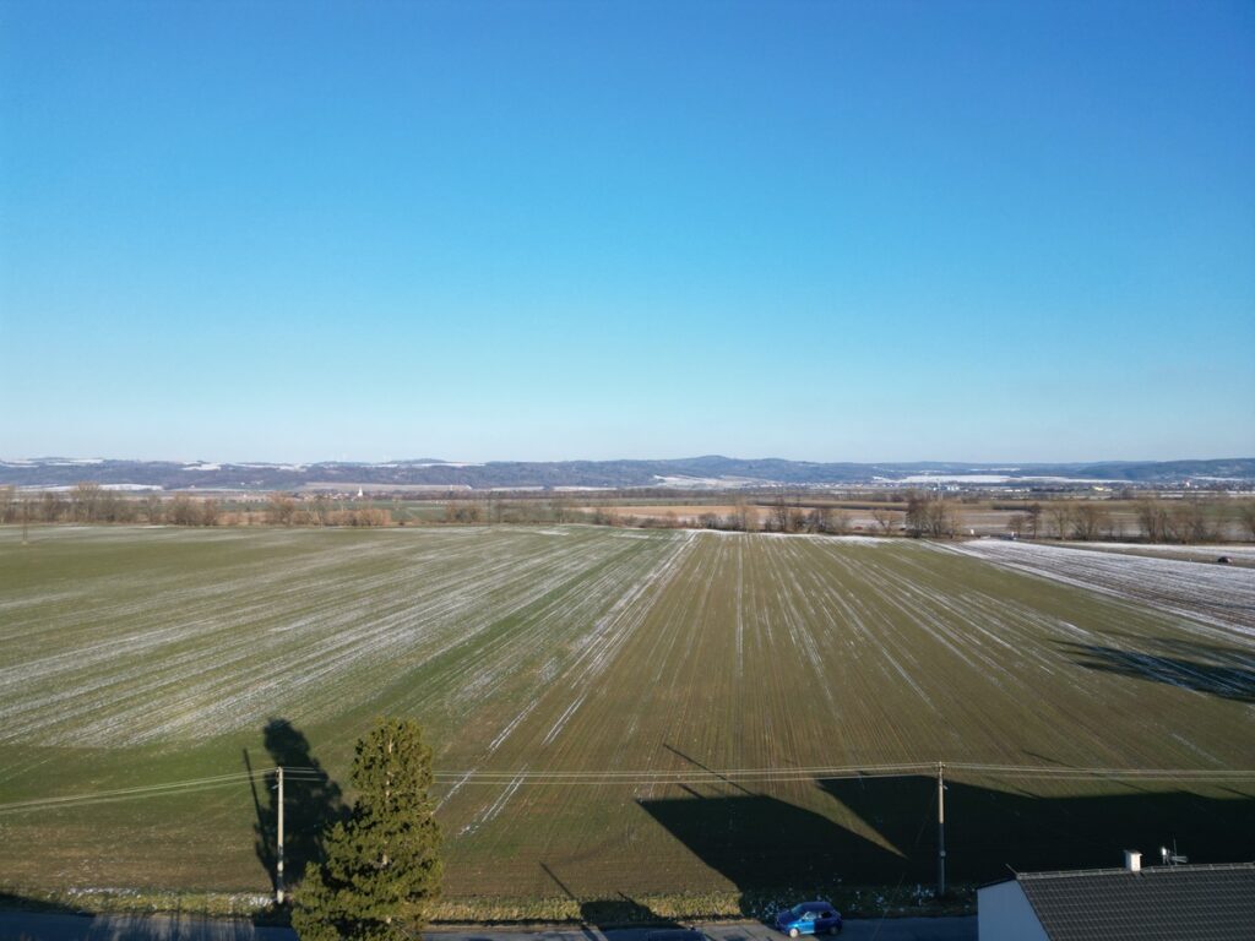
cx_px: 628
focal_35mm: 24
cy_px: 470
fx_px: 870
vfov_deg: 56.8
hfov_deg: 71.6
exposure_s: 1/2000
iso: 120
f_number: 1.7
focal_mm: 6.72
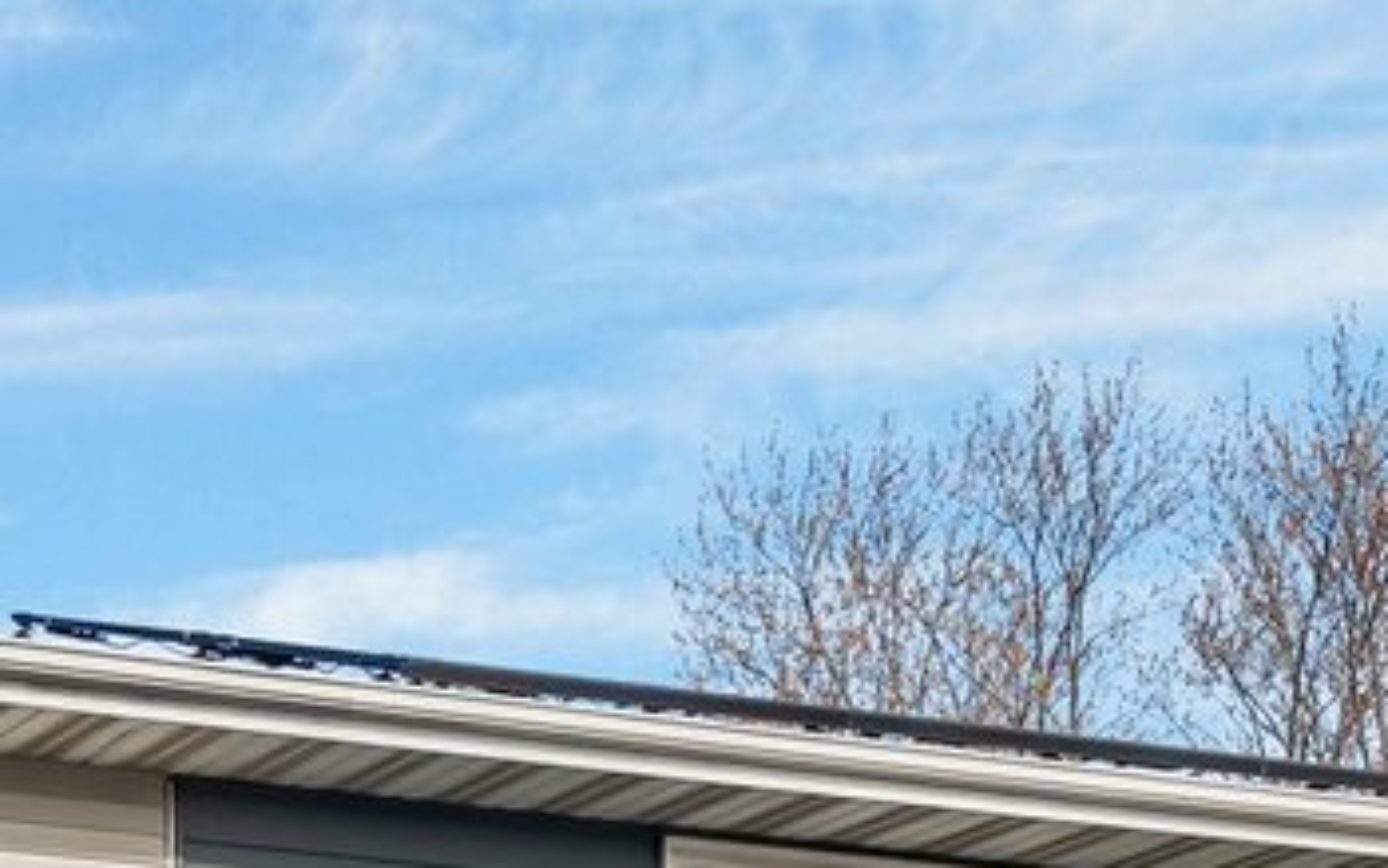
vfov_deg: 12.1
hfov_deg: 19.4
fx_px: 3746
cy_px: 1581
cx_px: -406
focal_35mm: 99
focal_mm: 21
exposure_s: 1/320
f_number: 10
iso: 500
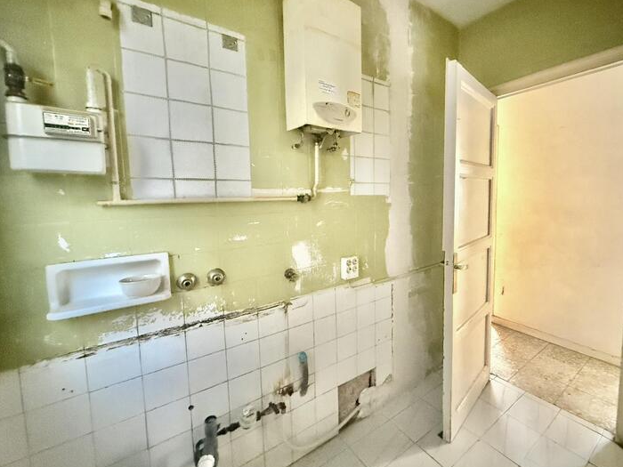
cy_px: 221
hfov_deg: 93.9
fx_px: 288
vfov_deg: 78.0
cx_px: 354
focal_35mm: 16
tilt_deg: -4.6
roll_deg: +1.6
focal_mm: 2.22
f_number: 2.2
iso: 3200
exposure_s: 1/20
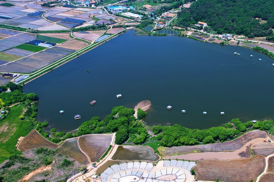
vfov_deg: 35.9
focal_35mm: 37
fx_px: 282
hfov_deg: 48.4
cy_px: 89
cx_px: 226
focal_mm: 8.38
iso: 100
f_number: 2.8
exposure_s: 1/2000
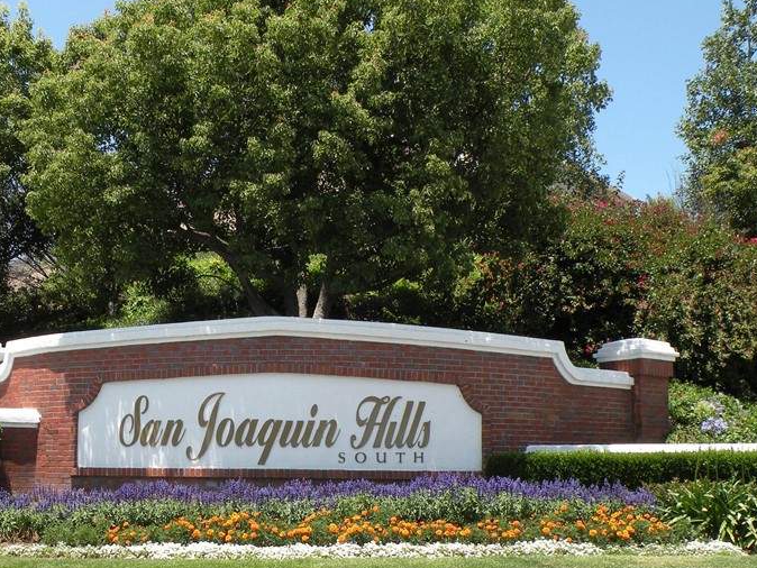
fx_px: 897
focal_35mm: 41
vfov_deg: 34.8
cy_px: 386
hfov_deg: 45.4
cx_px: 284
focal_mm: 4.7
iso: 64
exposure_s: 1/178
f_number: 5.6
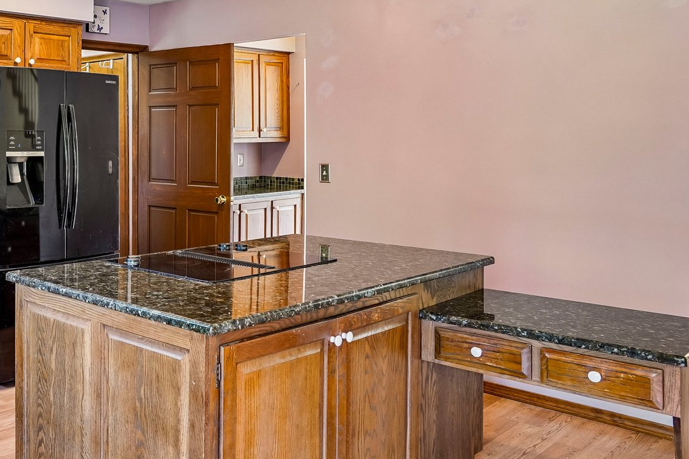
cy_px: 149
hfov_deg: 46.8
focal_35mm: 38
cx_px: 98
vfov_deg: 34.7
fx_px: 727
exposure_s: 1/2
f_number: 8
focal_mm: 20
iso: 400
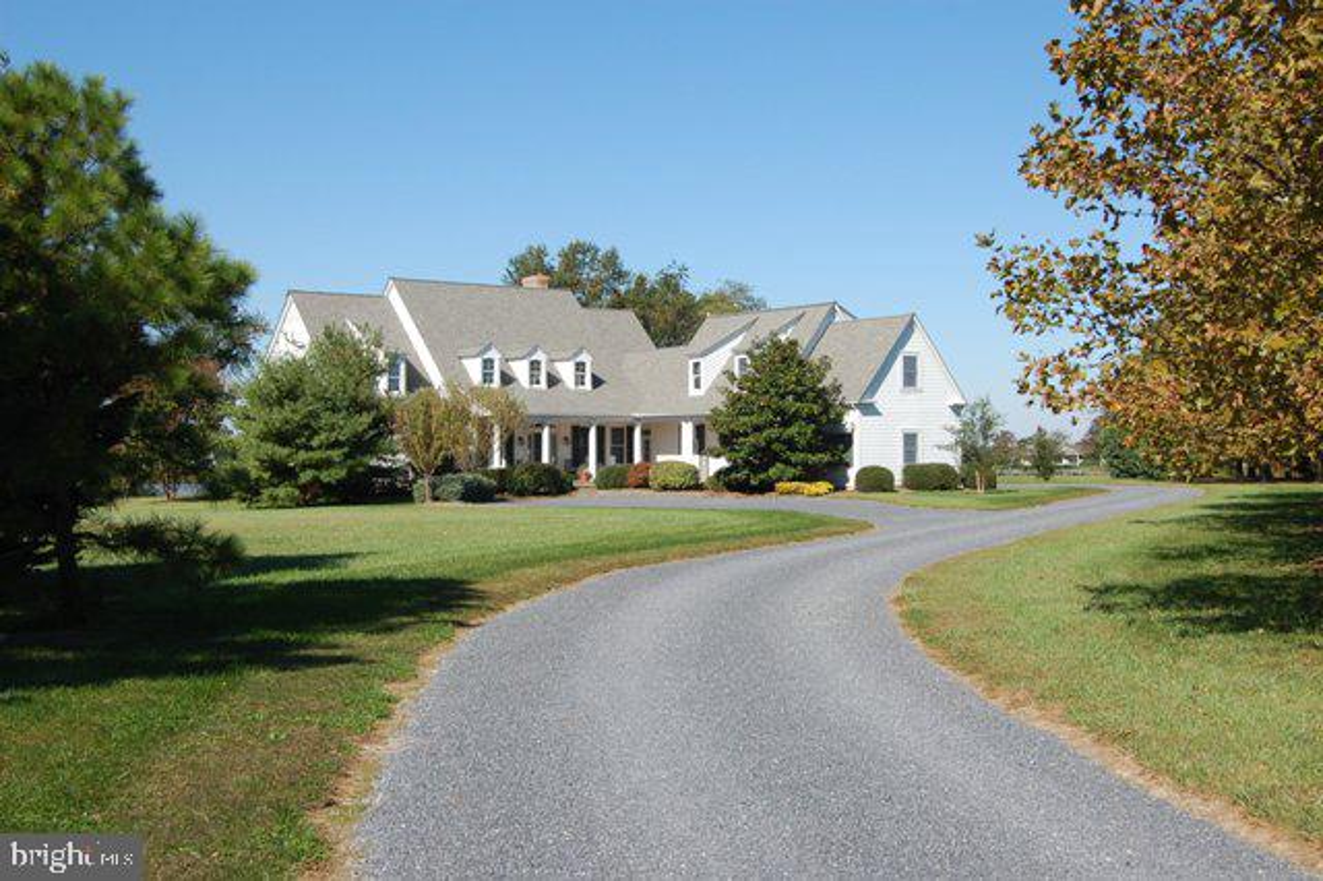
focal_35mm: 45
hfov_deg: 43.6
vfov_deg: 29.8
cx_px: 662
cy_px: 440
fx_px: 1653
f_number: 9
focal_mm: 30
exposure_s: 1/320
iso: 200
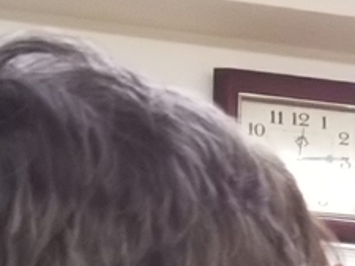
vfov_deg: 8.4
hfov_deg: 11.6
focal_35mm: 160
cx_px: 595
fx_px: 1642
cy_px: 674
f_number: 2.2
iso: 64
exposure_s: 1/30
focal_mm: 4
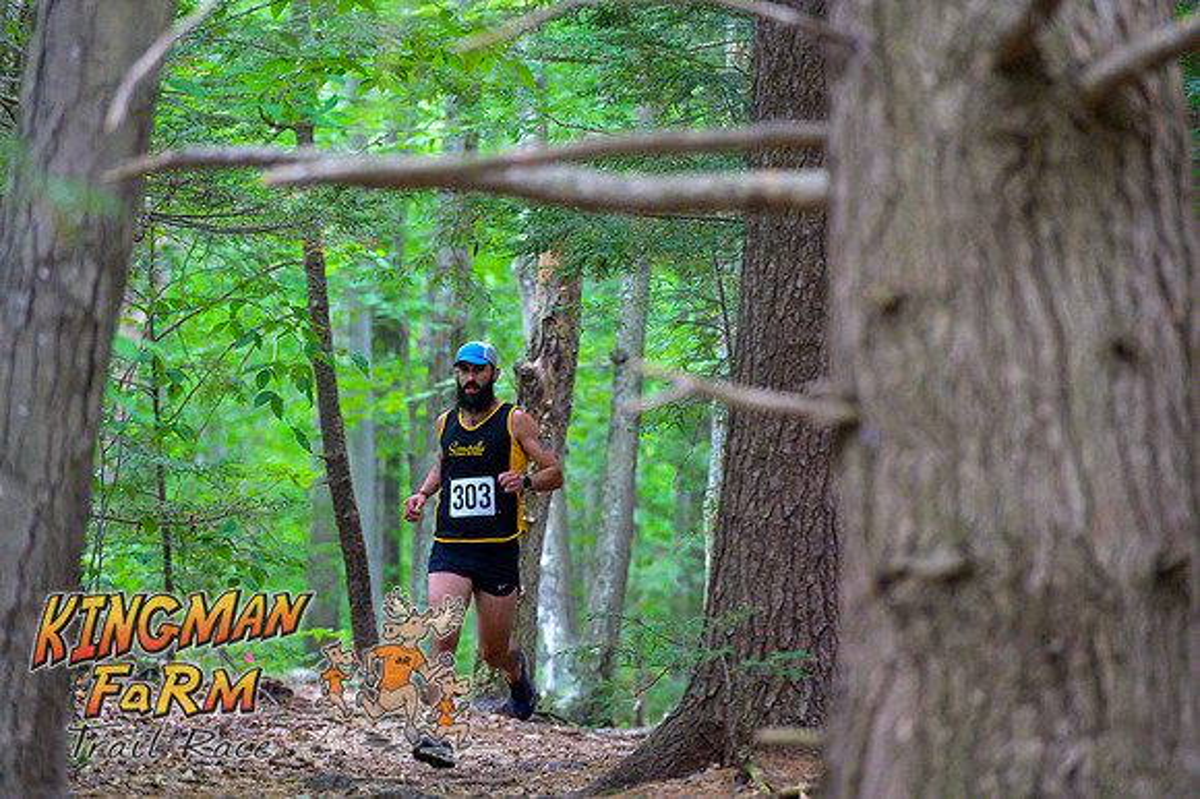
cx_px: 600
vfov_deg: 6.9
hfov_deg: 10.3
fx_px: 6663
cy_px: 400
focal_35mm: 200
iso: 8000
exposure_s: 1/200
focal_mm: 200
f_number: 4
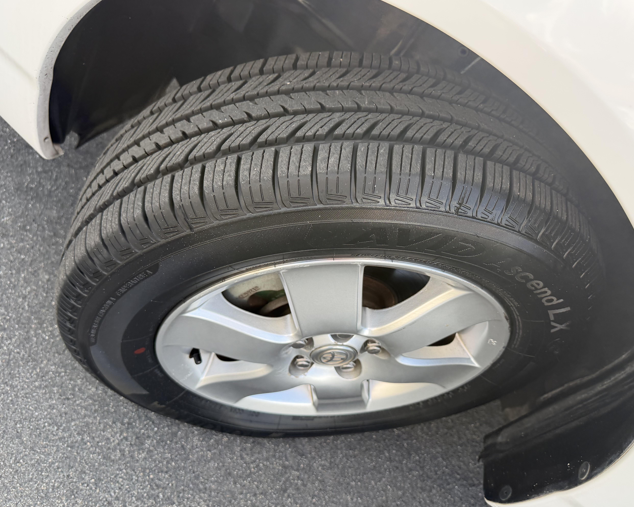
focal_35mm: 27
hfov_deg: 64.1
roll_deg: -41.4
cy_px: 241
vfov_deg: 53.2
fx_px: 507
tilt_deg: -41.7
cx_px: 320
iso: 100
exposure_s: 1/822
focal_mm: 6.76
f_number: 1.78
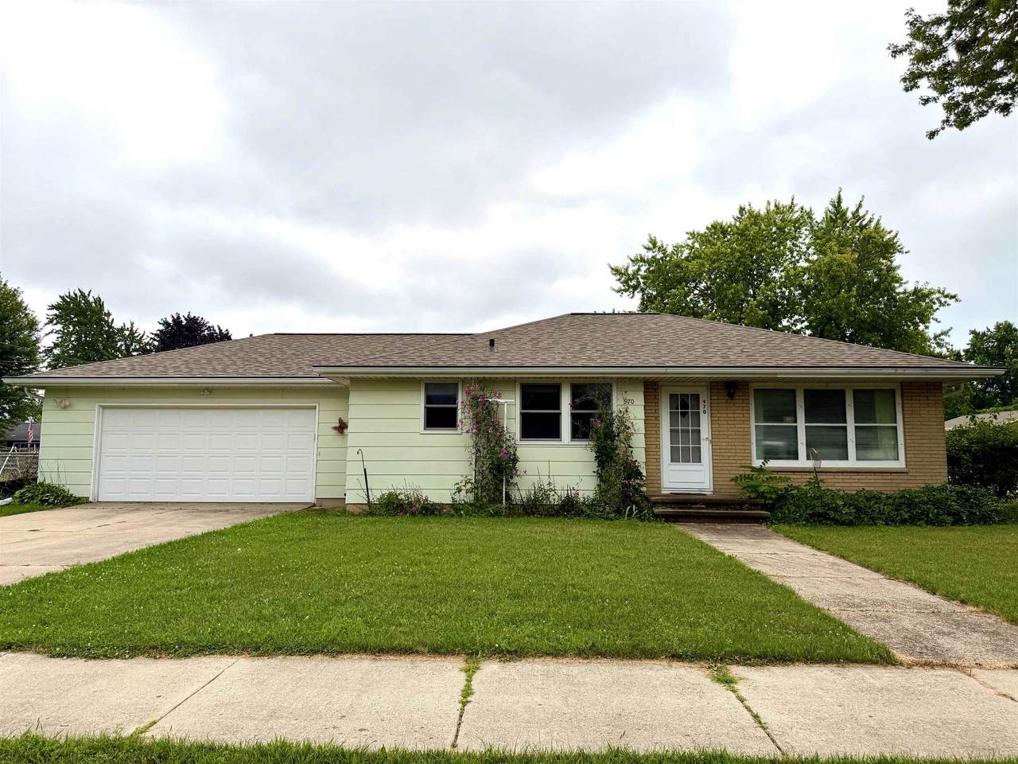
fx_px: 706
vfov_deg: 56.8
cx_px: 509
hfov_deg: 71.6
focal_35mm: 24
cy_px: 382
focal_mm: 6.76
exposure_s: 1/7353
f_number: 1.78
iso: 80
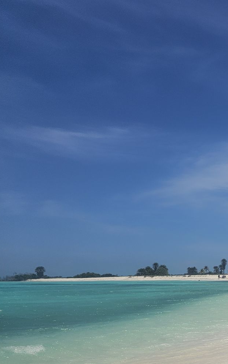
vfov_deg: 40.2
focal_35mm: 49
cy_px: 262
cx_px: 364
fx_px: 487
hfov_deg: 21.2
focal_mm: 6.3
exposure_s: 1/3333
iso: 10
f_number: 1.7
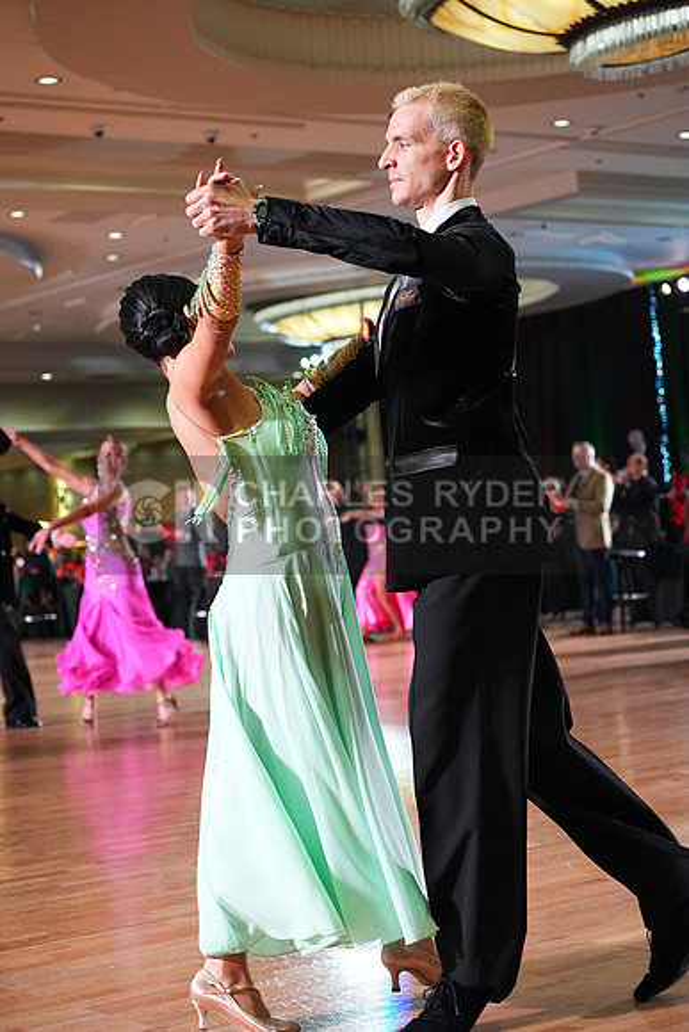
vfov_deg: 28.8
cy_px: 516
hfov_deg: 19.5
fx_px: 2008
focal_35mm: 70
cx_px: 344
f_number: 4.5
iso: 6400
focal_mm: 70
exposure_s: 1/400
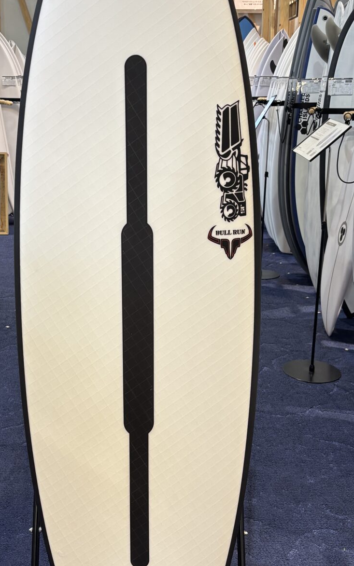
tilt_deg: -15.4
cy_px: 270
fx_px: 726
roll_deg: -0.6
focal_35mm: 47
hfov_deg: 27.3
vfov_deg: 42.6
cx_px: 137
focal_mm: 5.96
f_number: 1.6
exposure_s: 1/120
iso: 125
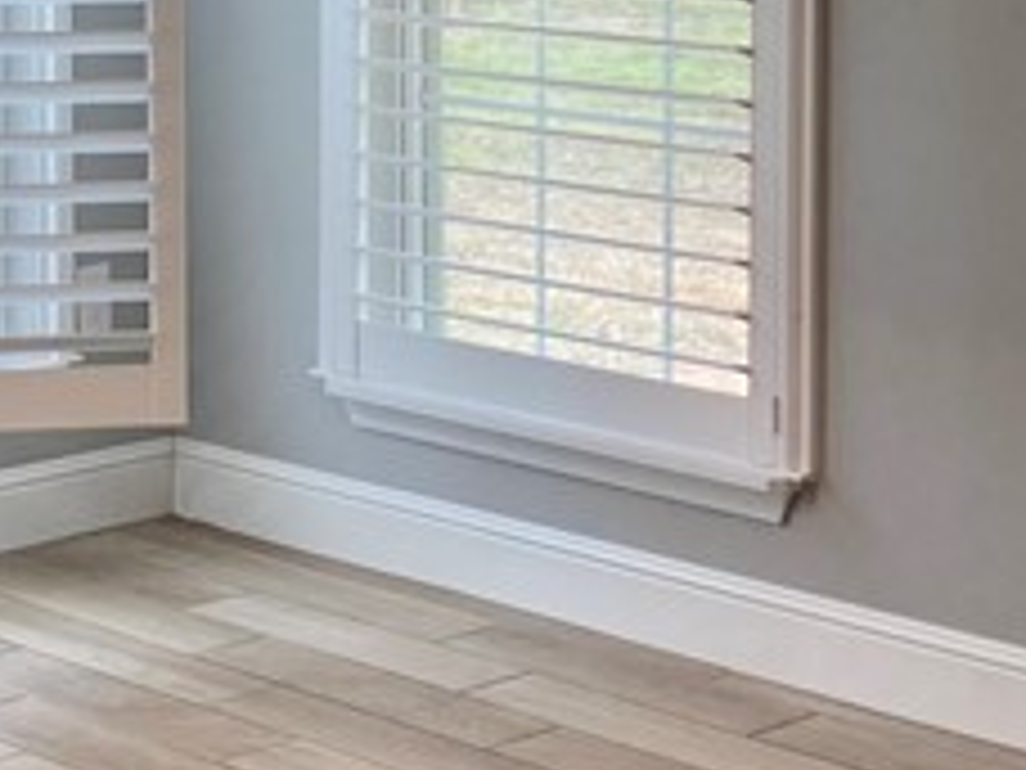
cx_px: 243
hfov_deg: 16.7
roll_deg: -0.7
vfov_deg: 12.5
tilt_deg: -6.0
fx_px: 3468
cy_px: 0
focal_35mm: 117
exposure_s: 1/165
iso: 32
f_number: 1.8
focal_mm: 4.25
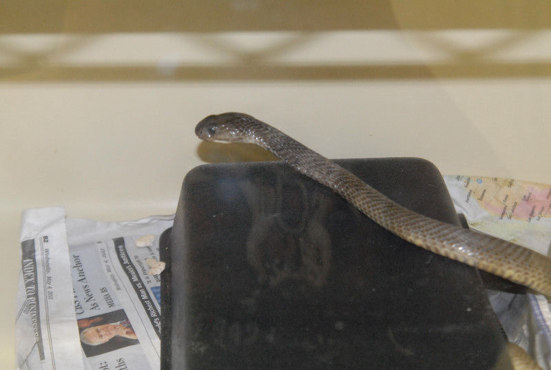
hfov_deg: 26.9
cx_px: 276
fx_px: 1150
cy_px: 185
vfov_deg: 18.3
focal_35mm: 75
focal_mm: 50
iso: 1600
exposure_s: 1/30
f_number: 5.6
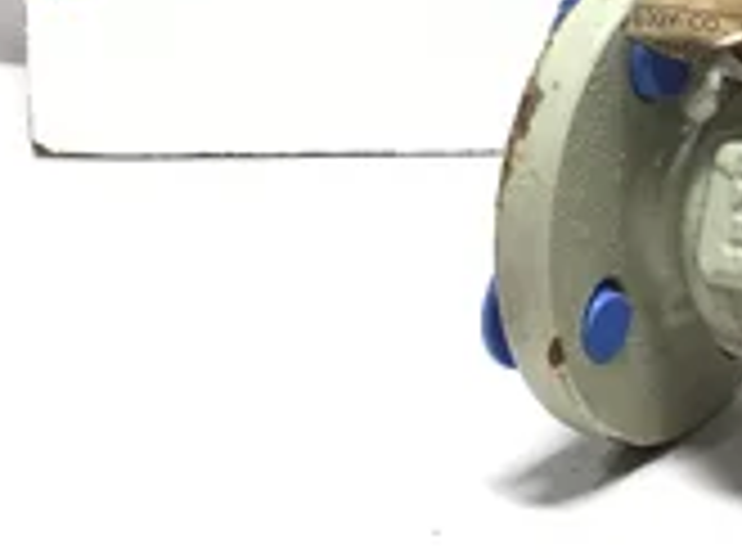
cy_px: 86
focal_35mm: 75
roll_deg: +0.8
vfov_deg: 19.4
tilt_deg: -14.7
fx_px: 1609
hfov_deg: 23.9
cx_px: 859
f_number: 2.4
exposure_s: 1/100
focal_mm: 3.3
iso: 32
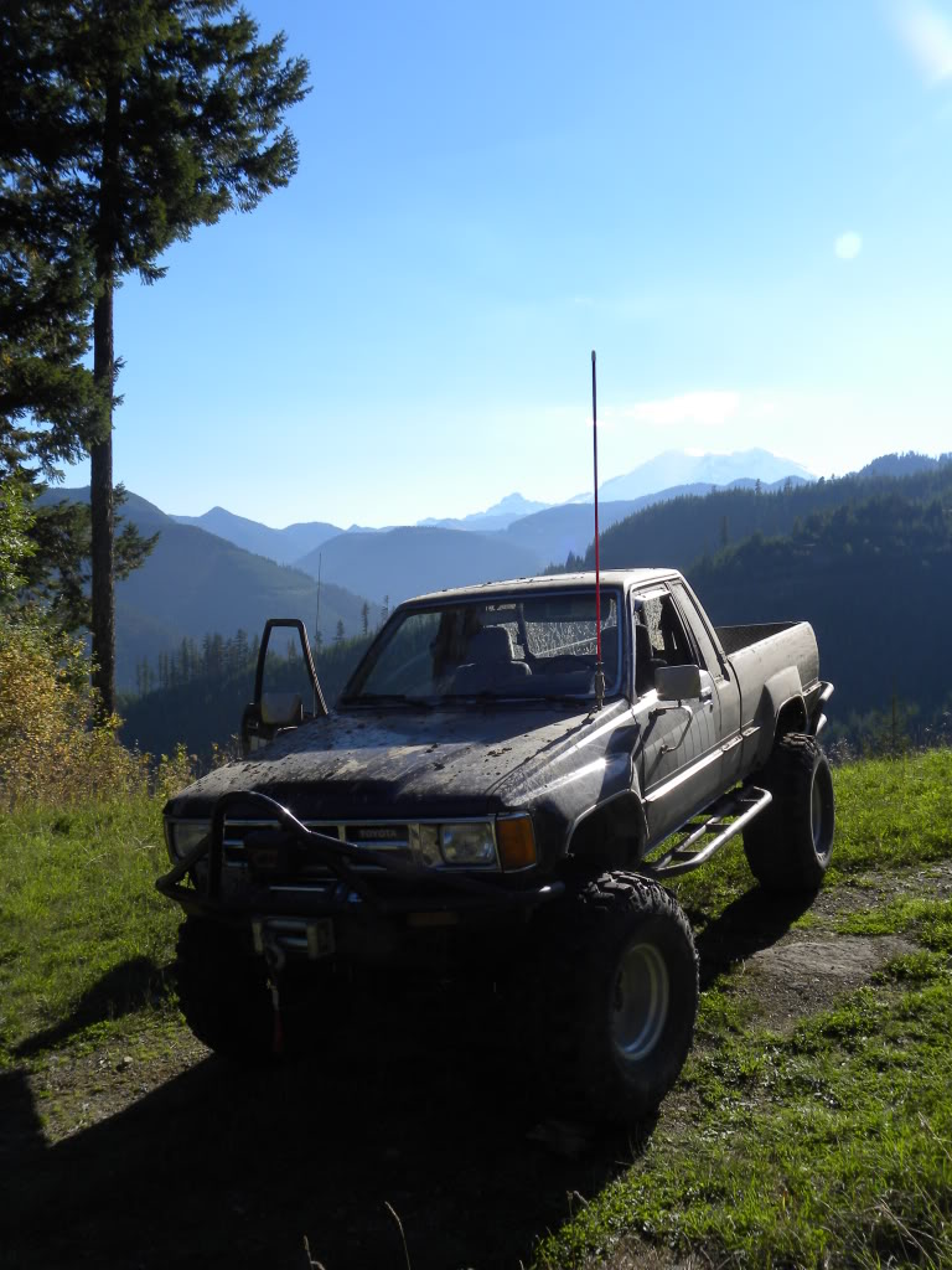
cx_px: 476
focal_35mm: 33
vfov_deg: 55.4
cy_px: 635
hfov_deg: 42.9
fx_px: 1210
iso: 64
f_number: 5
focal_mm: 5.9
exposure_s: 1/305
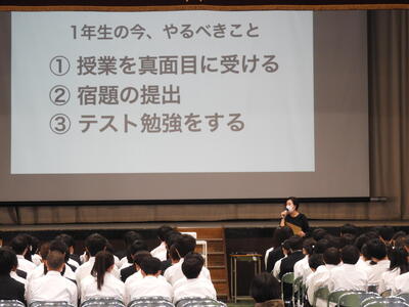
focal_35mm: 150
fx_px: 1772
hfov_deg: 13.2
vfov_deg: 9.9
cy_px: 154
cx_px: 204
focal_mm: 26.9
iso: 400
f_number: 5.2
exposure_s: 1/25
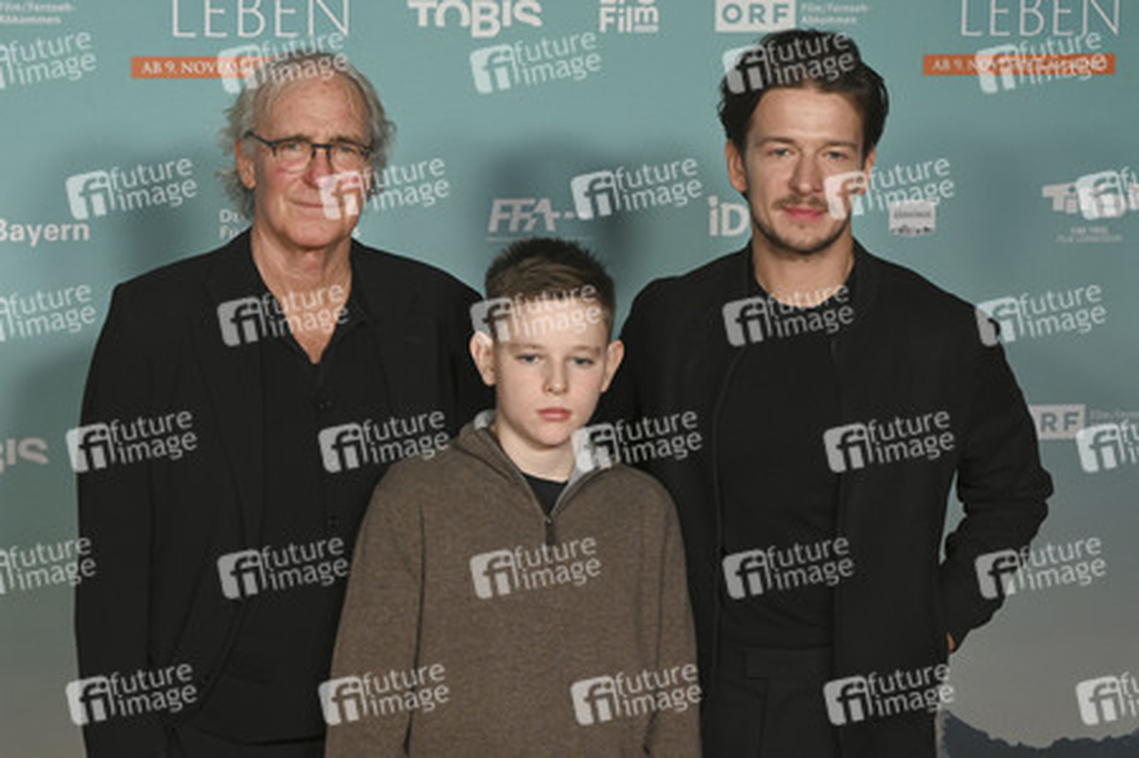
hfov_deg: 28.1
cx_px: 570
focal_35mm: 72
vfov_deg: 18.9
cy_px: 379
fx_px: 2276
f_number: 6
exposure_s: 1/200
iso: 1000
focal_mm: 72
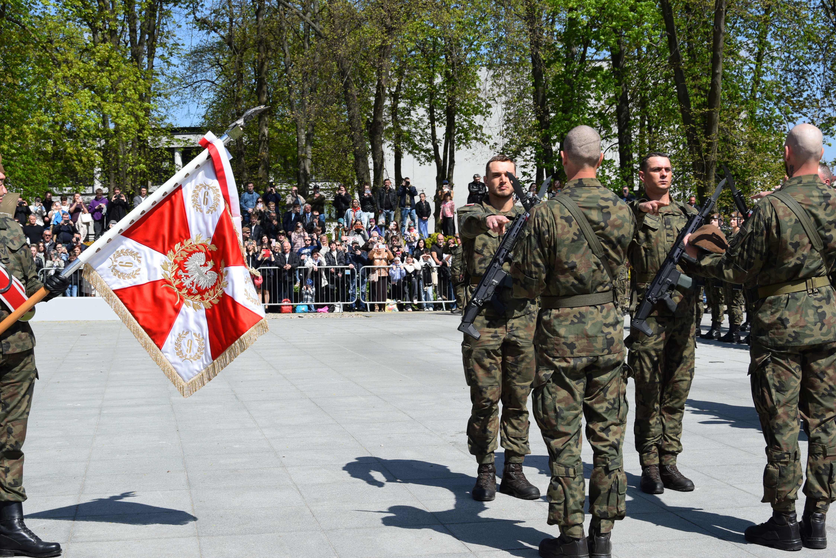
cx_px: 418
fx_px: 1324
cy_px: 279
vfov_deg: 23.8
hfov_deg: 35.0
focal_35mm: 57
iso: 200
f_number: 10
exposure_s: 1/400
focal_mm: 38
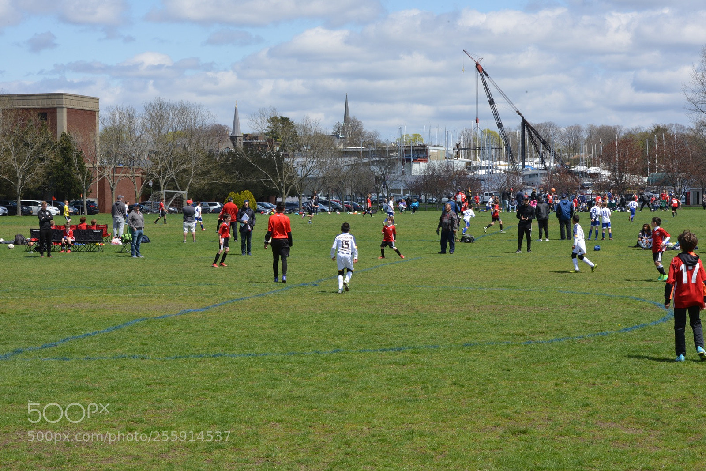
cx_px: 353
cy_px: 236
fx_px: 1569
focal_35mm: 80
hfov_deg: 25.4
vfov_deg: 17.1
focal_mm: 80
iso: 450
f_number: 22
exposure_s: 1/125
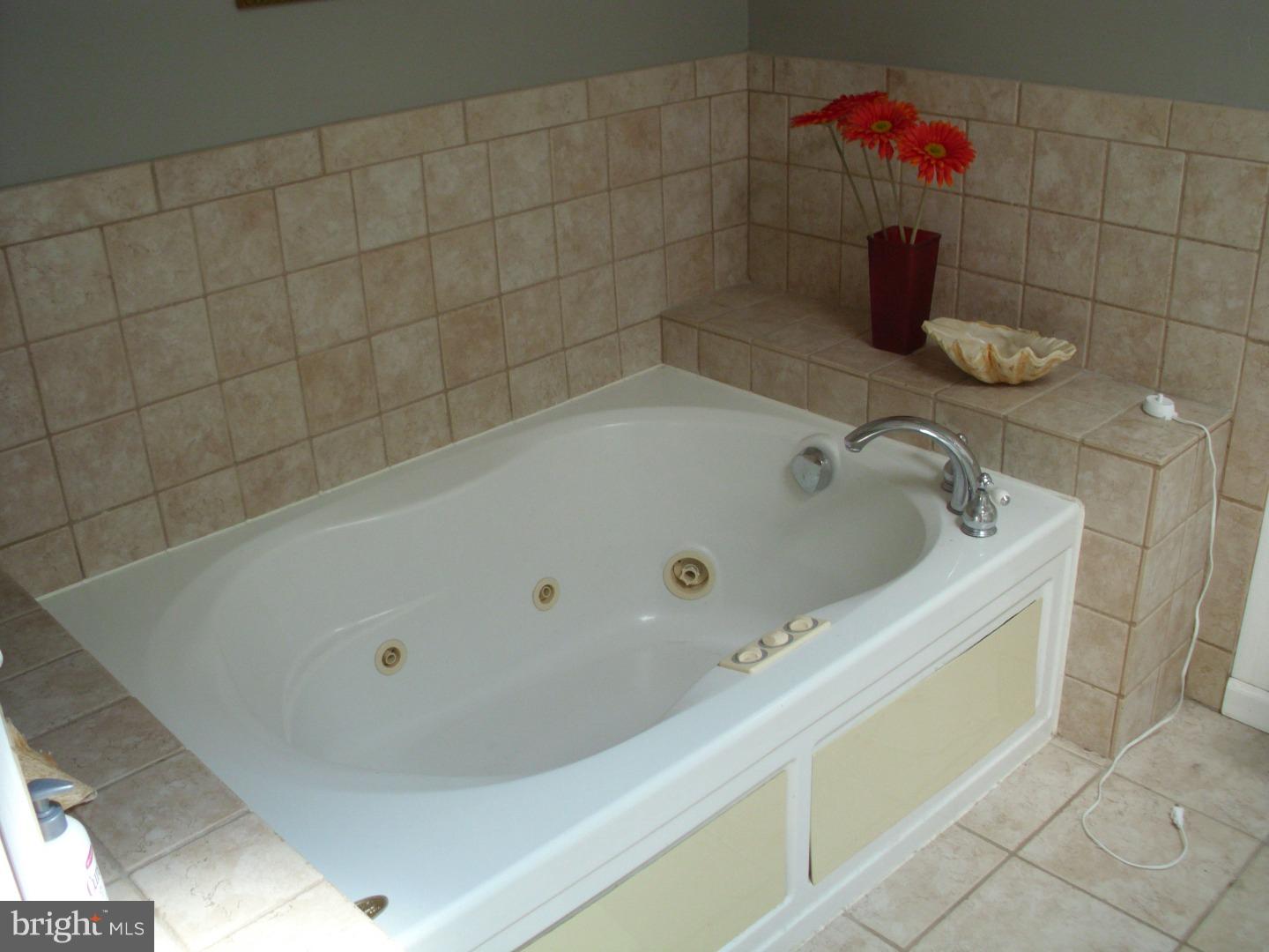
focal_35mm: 38
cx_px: 634
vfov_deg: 37.7
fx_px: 1393
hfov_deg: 49.0
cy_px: 476
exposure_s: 1/60
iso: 200
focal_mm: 6.3
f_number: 2.9
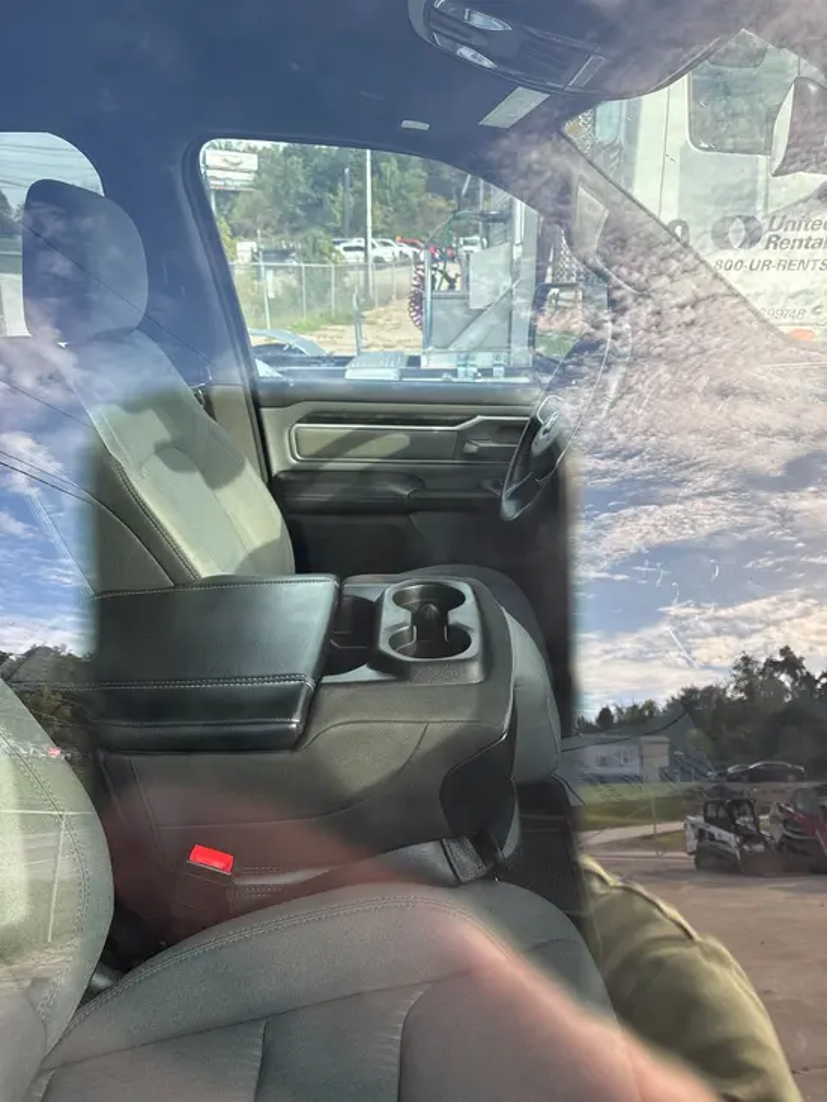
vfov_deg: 67.3
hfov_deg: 53.1
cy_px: 551
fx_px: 828
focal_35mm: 26
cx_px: 414
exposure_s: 1/394
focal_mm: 5.96
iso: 50
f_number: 1.6
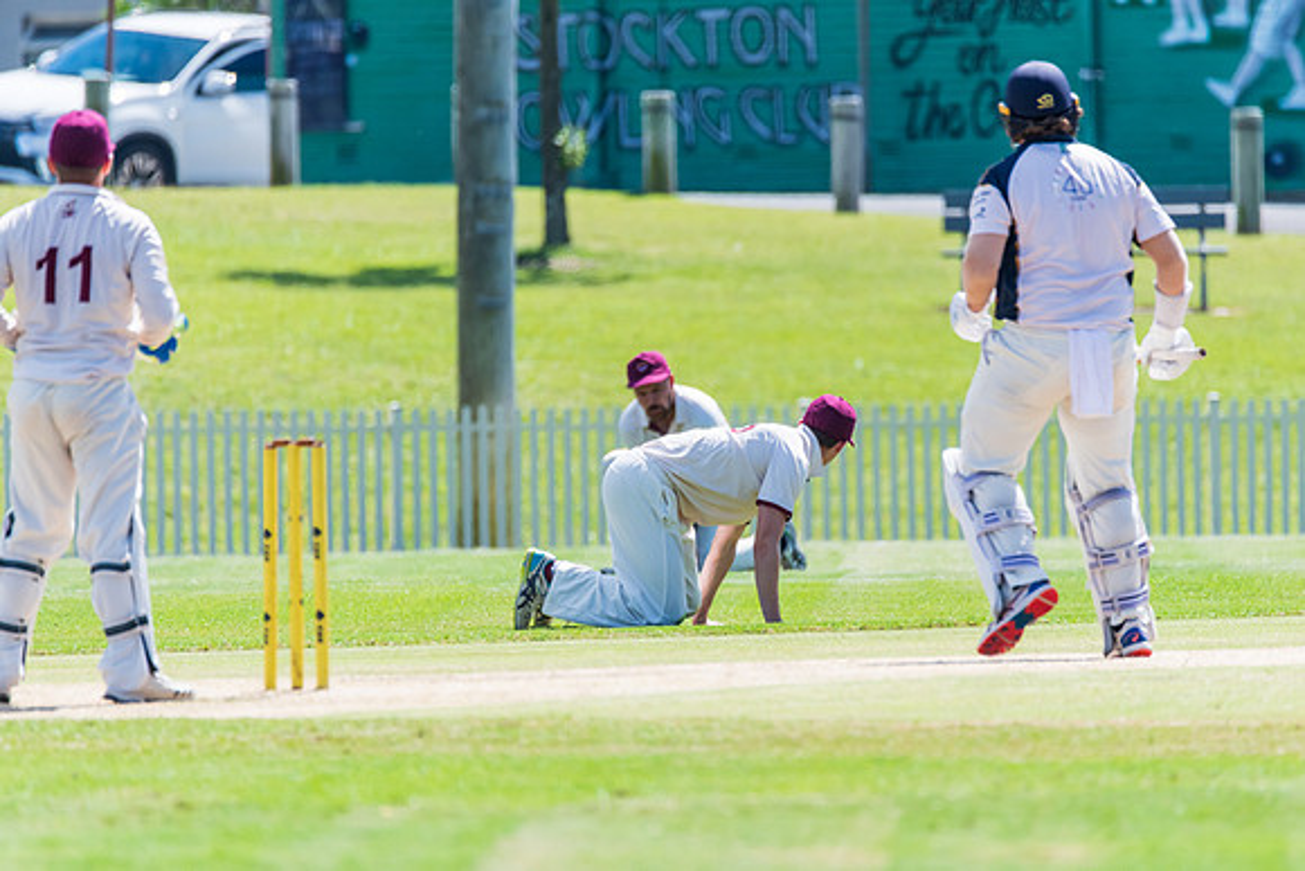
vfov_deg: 2.1
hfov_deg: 3.1
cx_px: 696
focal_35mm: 655
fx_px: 23749
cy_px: 453
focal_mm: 600
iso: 640
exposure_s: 1/2000
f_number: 6.3
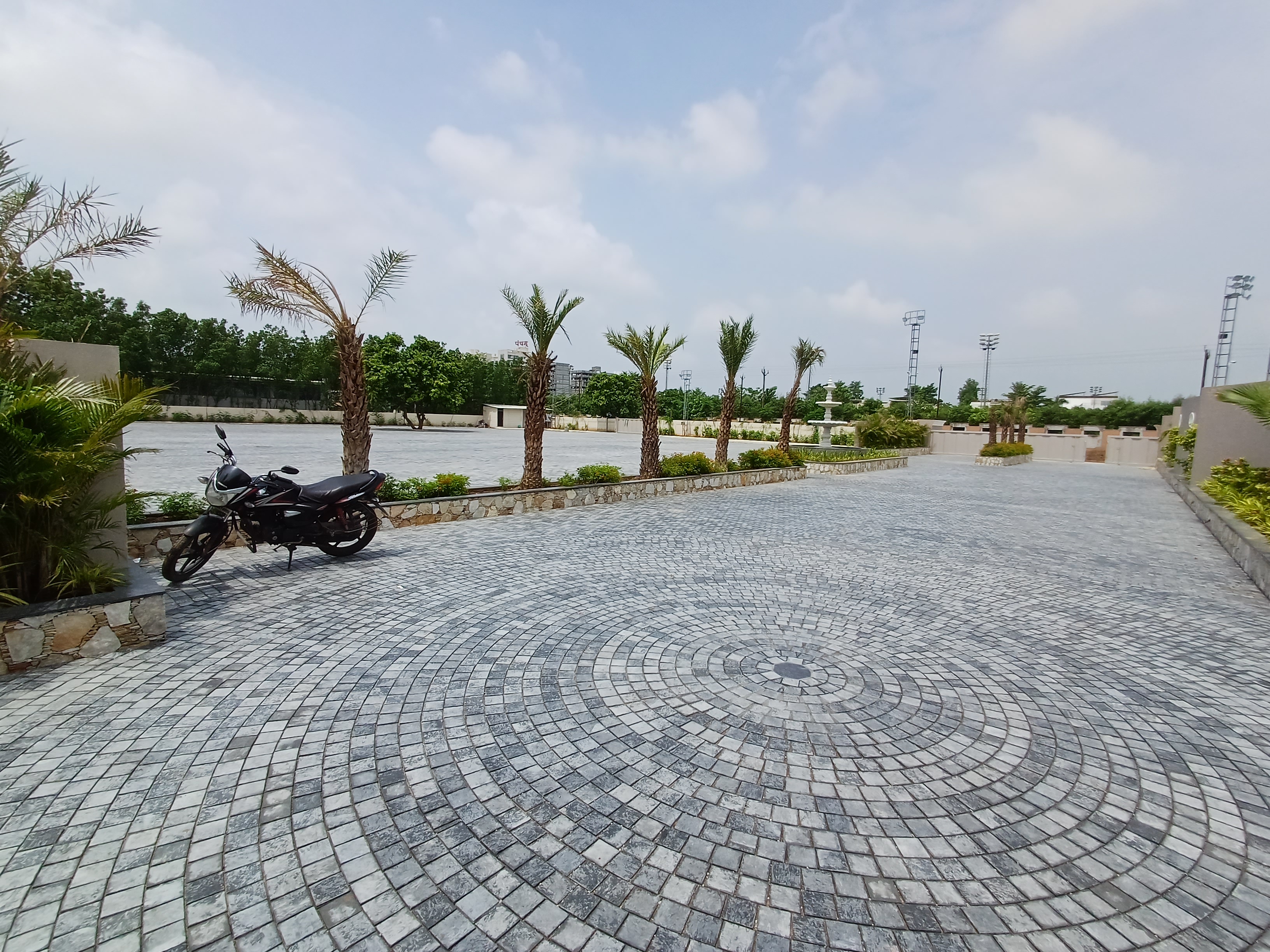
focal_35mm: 16
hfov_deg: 94.5
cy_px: 476
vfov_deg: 78.1
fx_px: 587
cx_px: 635
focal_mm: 1.64
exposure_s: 1/2000
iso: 40
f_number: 2.2
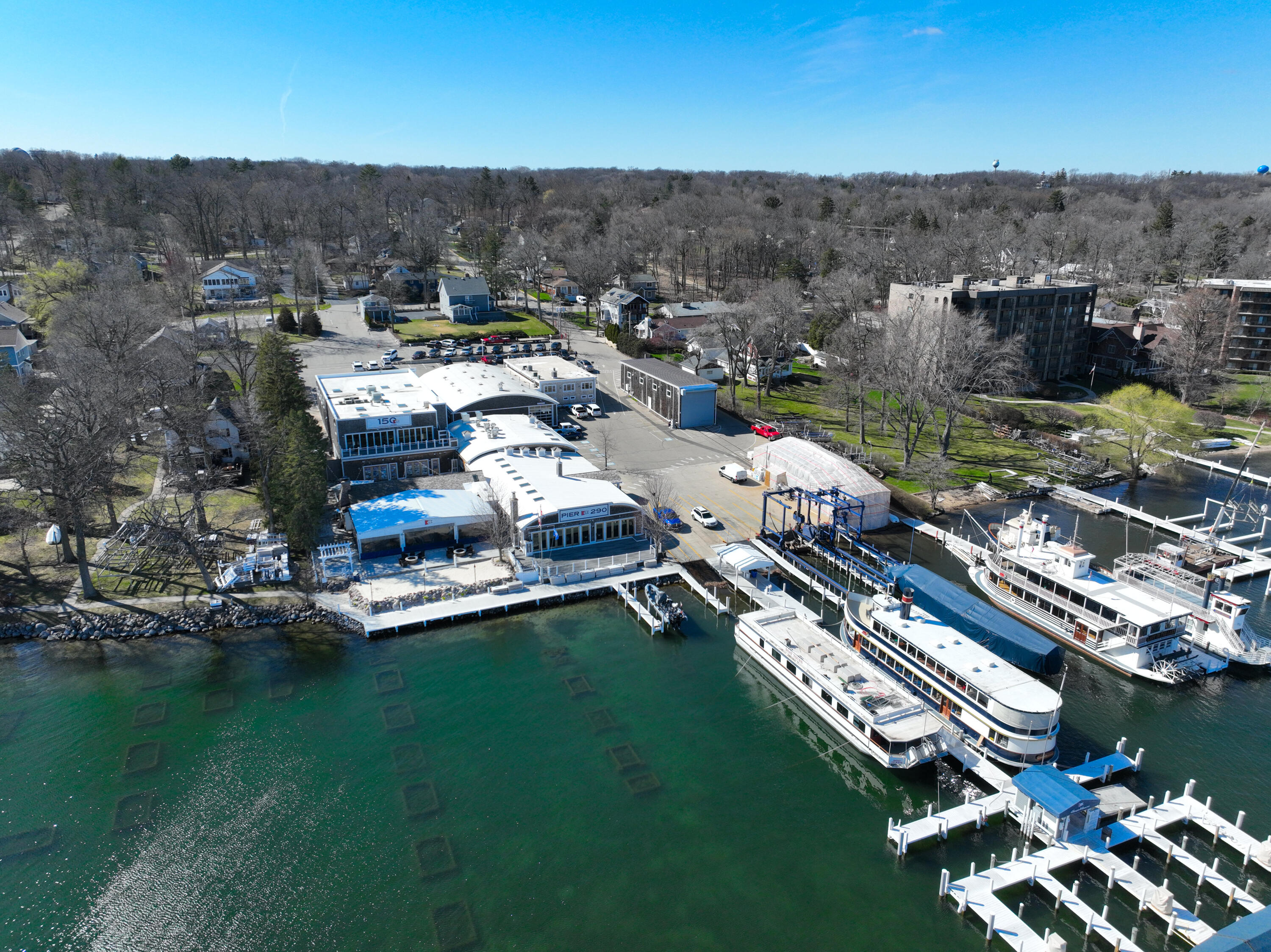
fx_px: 881
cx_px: 636
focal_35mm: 24
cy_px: 476
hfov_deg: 71.6
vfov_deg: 56.8
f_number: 2.8
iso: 130
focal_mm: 12.3
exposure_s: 1/2000
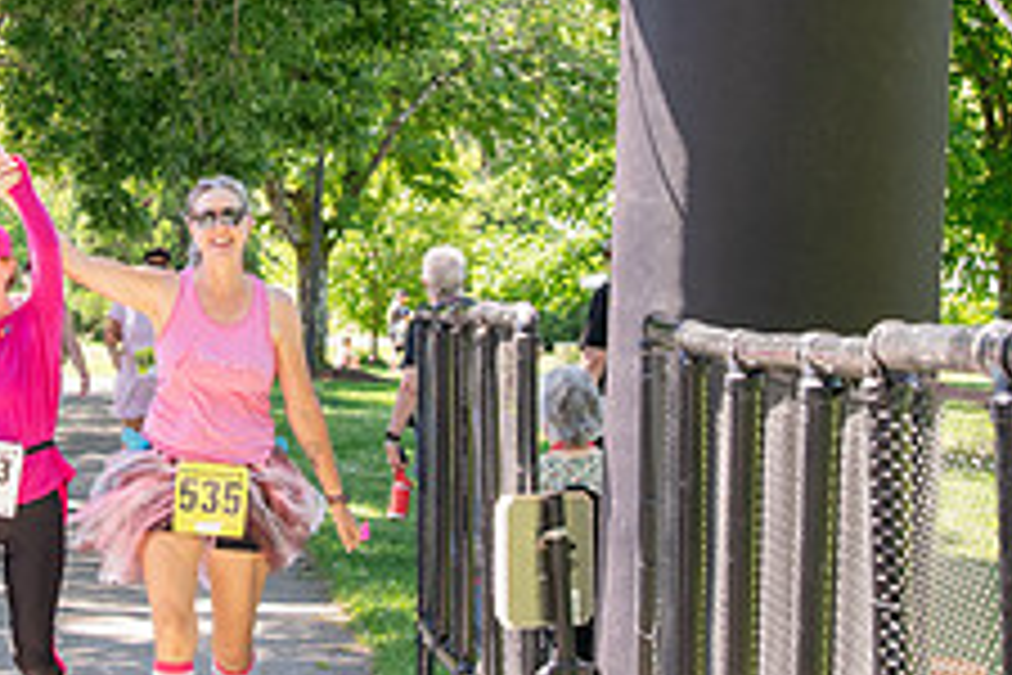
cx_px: 202
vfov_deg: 11.7
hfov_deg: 17.5
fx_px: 3261
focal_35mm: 116
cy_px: 68
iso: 500
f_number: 4
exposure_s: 1/400
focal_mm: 30
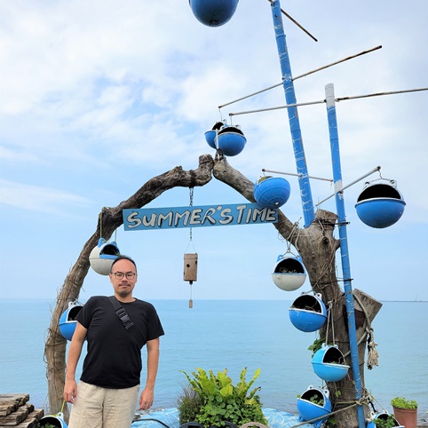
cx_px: 216
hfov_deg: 52.5
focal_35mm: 31
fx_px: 434
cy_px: 254
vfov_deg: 52.2
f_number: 1.8
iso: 40
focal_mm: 5.4
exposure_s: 1/3009
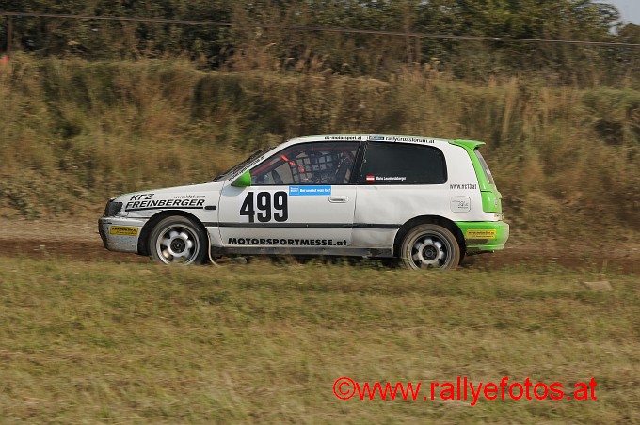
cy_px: 212
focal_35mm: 138
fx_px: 2451
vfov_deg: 9.9
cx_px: 320
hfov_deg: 14.9
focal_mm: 92
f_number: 10
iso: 200
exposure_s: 1/400
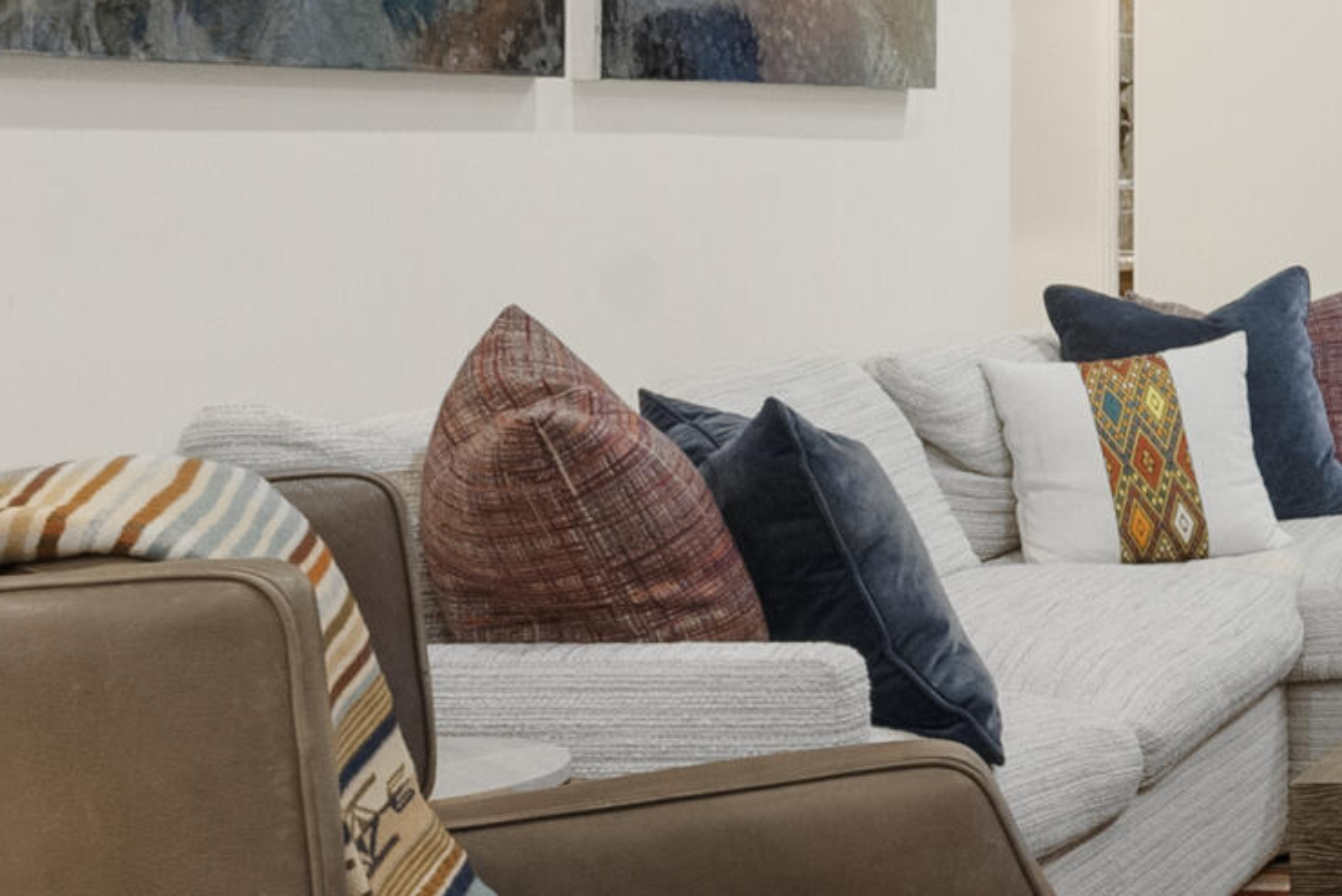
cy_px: 102
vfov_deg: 16.7
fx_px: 3021
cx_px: 2128
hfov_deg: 20.6
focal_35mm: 81
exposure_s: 1/6
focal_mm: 20
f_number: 8
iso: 2500
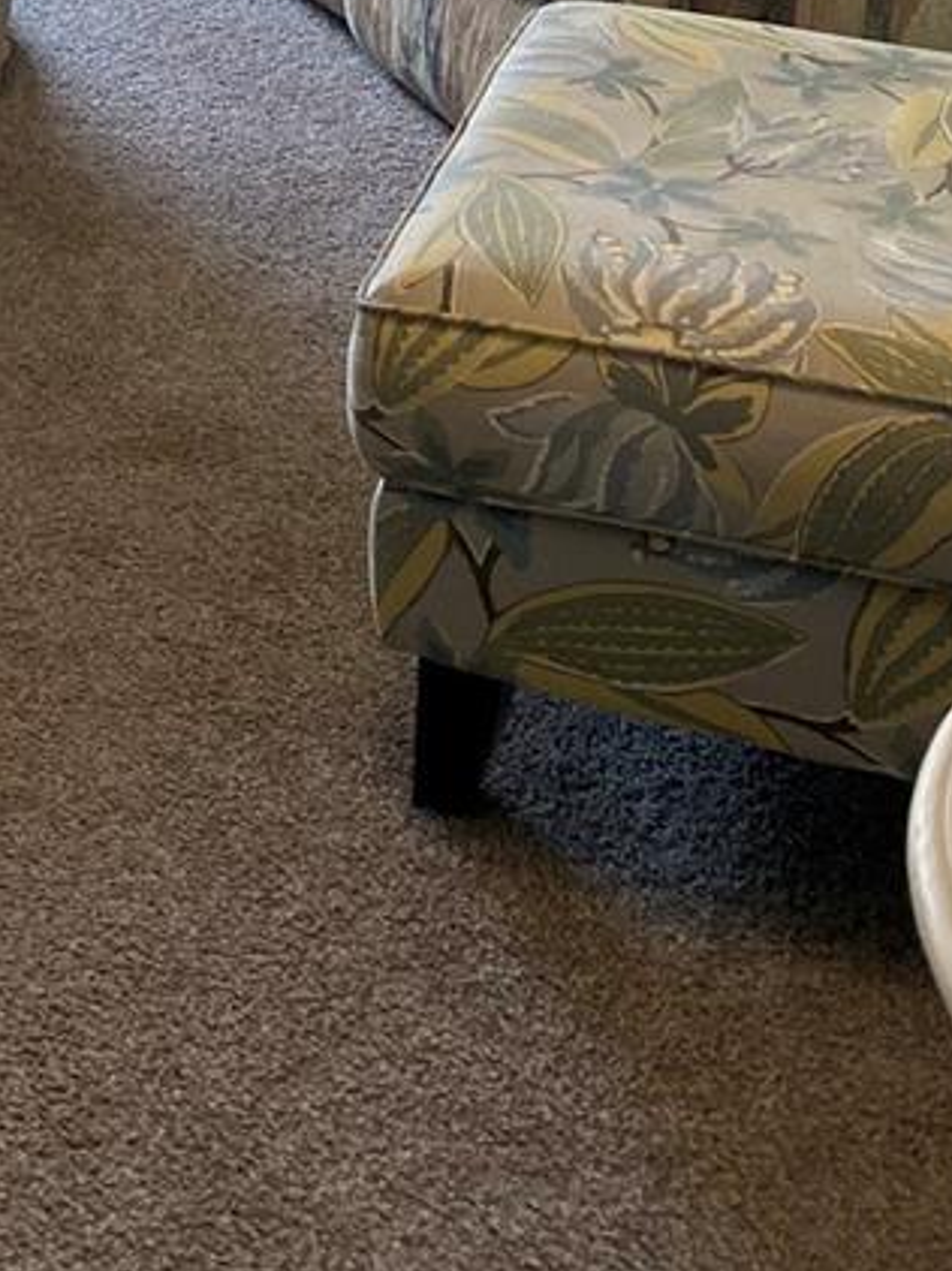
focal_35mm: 74
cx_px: -24
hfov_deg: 19.3
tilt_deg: -7.6
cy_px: -506
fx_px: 2716
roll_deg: -1.8
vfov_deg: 22.6
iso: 100
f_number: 1.8
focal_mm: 4.25
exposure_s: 1/120
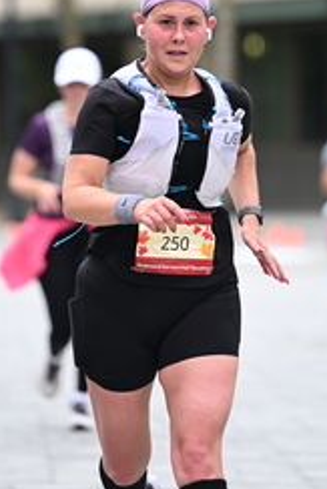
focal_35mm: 361
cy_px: 58
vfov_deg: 5.7
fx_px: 4911
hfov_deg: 3.8
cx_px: 168
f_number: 2.8
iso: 640
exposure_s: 1/1600
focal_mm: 160
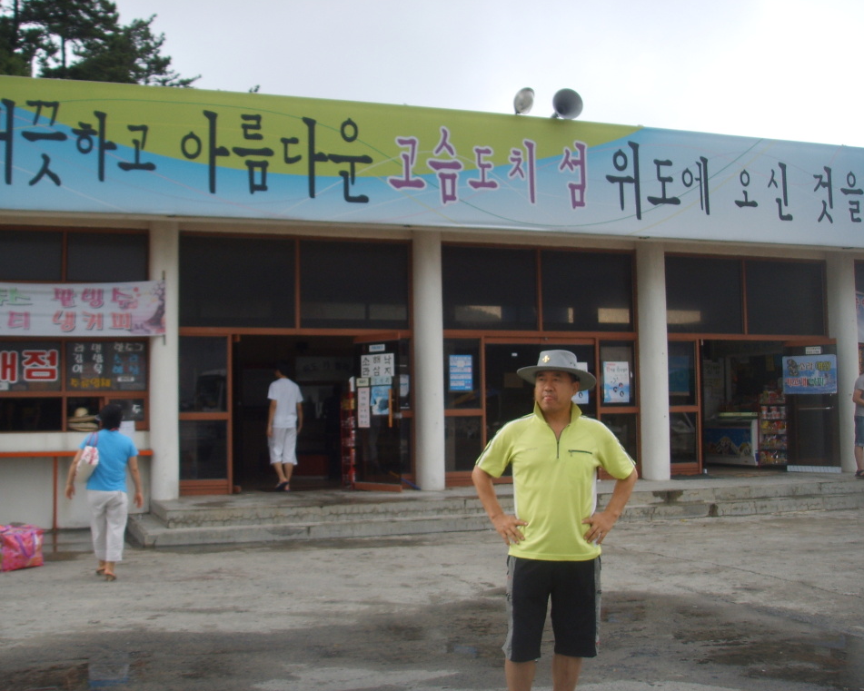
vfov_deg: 36.5
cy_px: 345
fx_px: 1049
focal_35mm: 41
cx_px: 407
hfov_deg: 44.8
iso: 50
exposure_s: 1/350
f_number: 3.5
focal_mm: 6.6
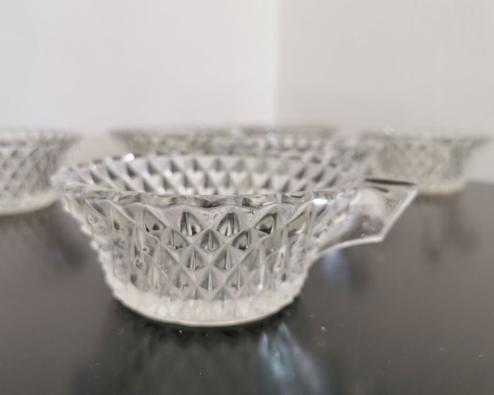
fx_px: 424
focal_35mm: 29
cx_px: 223
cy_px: 200
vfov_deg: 49.9
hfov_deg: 60.4
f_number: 1.8
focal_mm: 5.58
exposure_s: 1/100
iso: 100
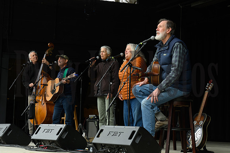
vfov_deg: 18.9
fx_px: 460
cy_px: 76
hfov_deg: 28.1
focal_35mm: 72
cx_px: 115
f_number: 10
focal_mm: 72
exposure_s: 1/160
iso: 800
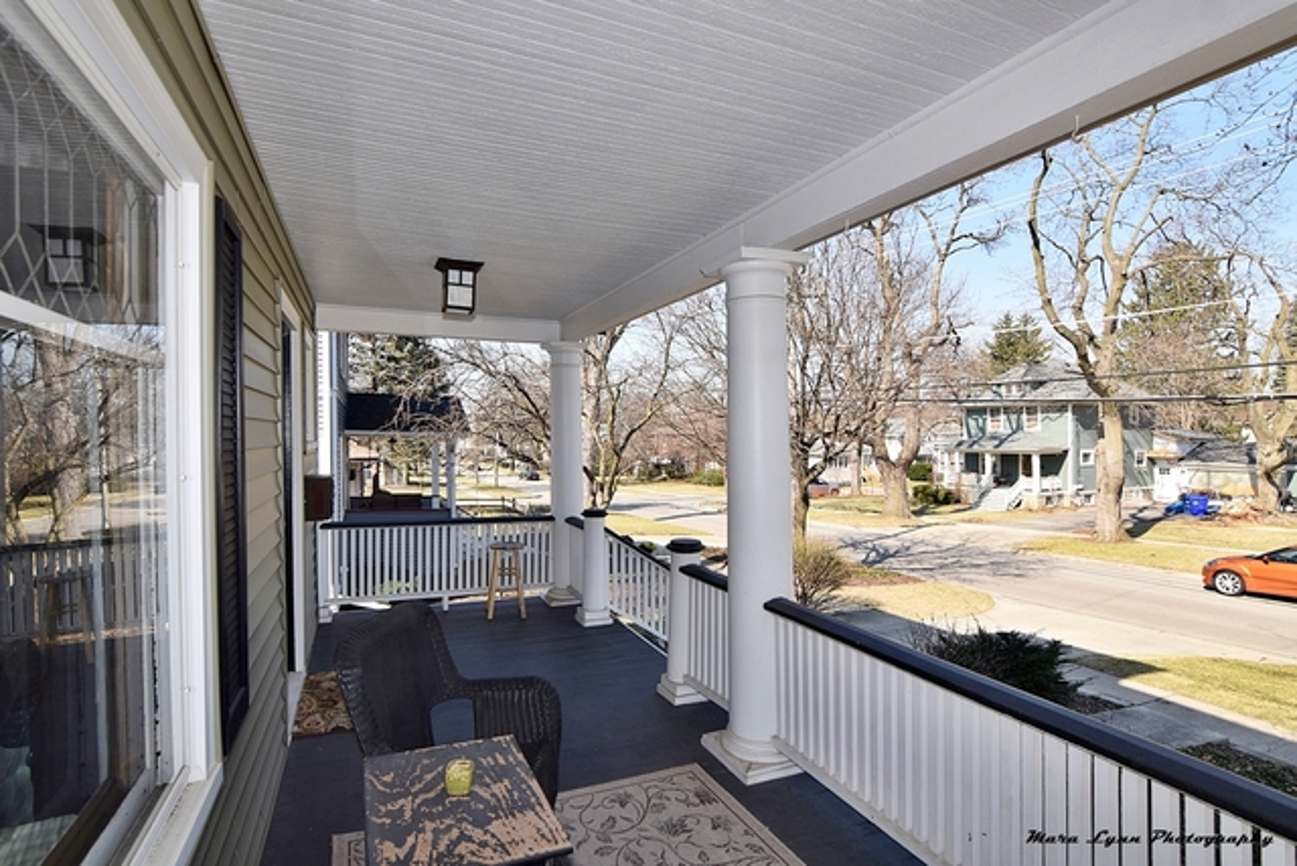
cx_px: 648
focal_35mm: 16
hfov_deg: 95.0
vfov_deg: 72.1
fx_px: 595
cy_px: 433
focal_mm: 11
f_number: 7.1
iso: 100
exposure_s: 1/200
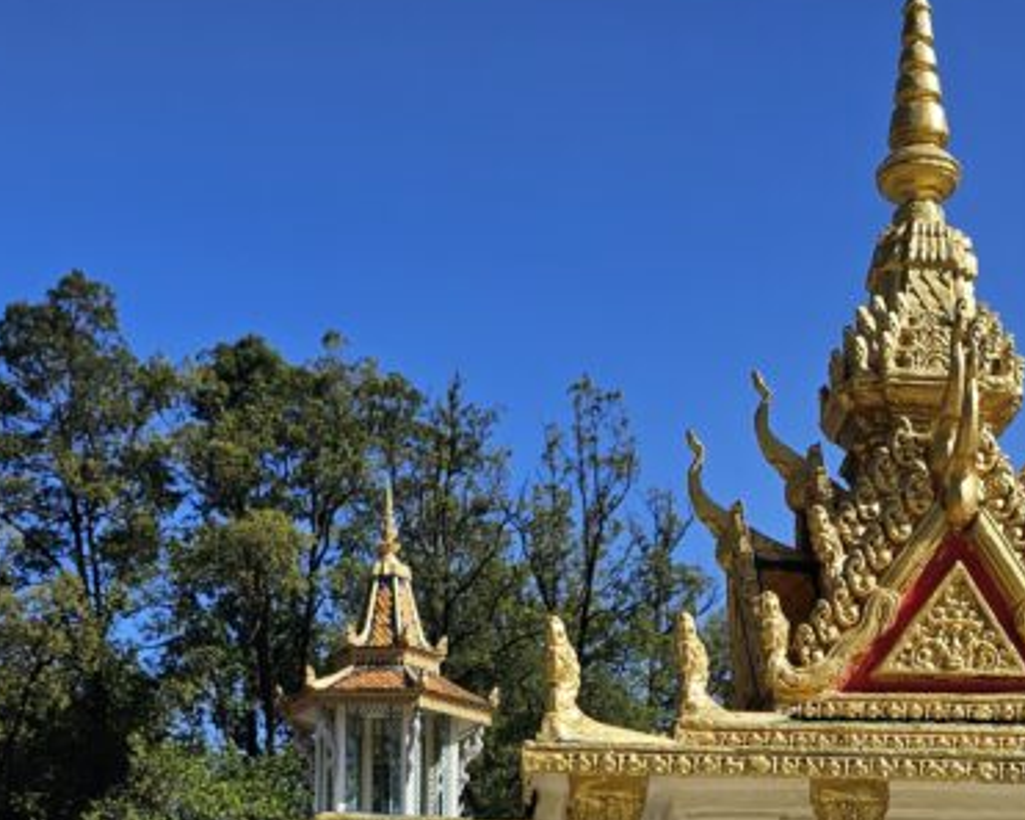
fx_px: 1881
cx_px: 669
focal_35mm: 62
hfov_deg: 30.3
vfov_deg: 22.7
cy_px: 975
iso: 12
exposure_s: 1/1546
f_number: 1.7
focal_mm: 6.3
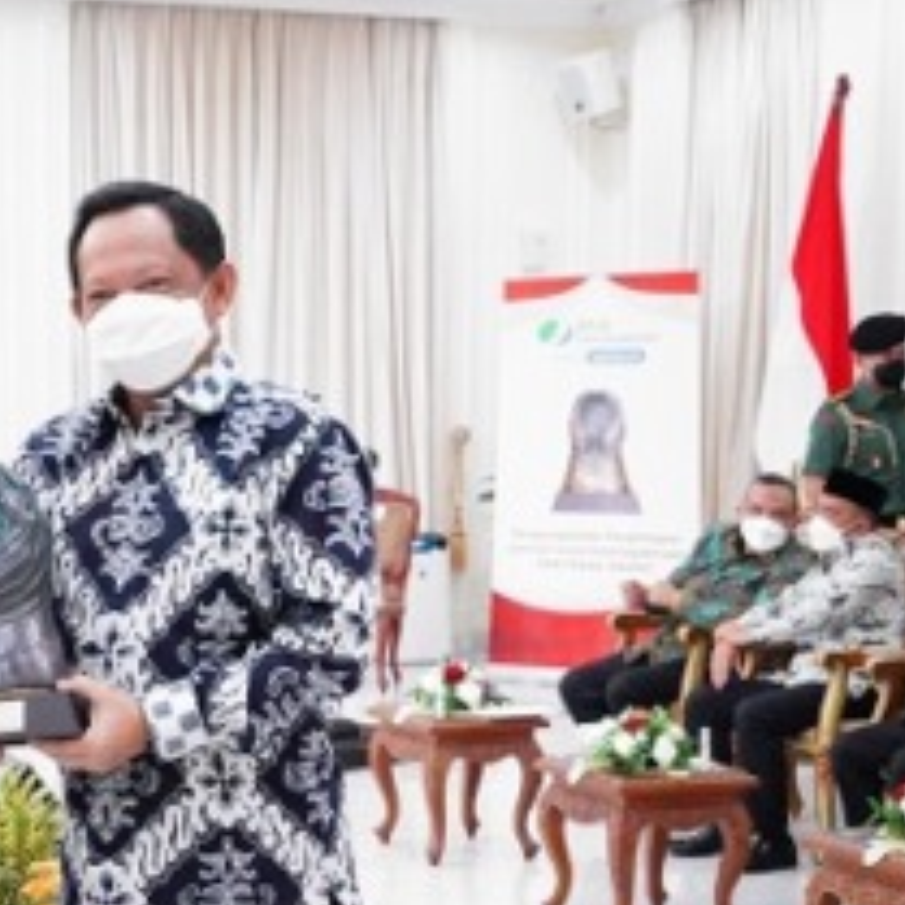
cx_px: 333
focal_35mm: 80
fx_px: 2366
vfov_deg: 21.4
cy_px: 699
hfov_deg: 21.6
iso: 10000
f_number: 5
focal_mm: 29
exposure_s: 1/160
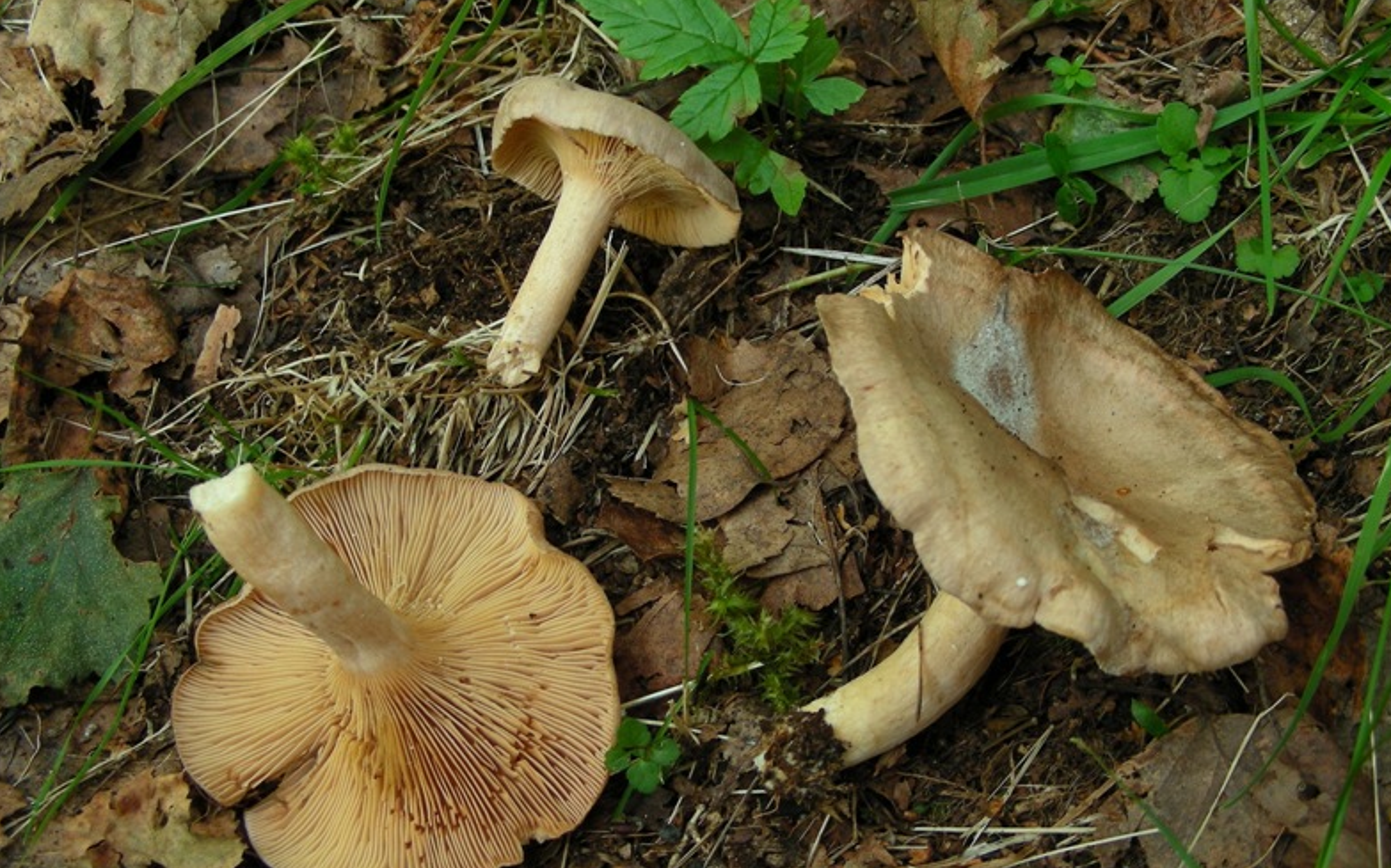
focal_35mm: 52
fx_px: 1971
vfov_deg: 24.9
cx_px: 703
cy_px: 465
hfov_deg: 38.9
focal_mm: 8
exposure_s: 1/29.8
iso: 62
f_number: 3.5
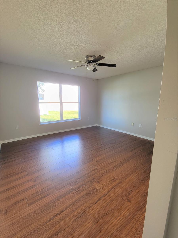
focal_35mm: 13
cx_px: 89
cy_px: 119
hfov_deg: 89.9
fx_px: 89
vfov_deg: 106.2
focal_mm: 2.2
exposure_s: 1/59
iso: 50
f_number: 2.2
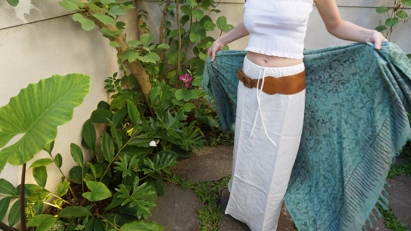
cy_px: 100
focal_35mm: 26
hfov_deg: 71.9
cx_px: 209
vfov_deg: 44.3
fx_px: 283
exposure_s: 1/160
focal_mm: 16
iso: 320
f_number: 4
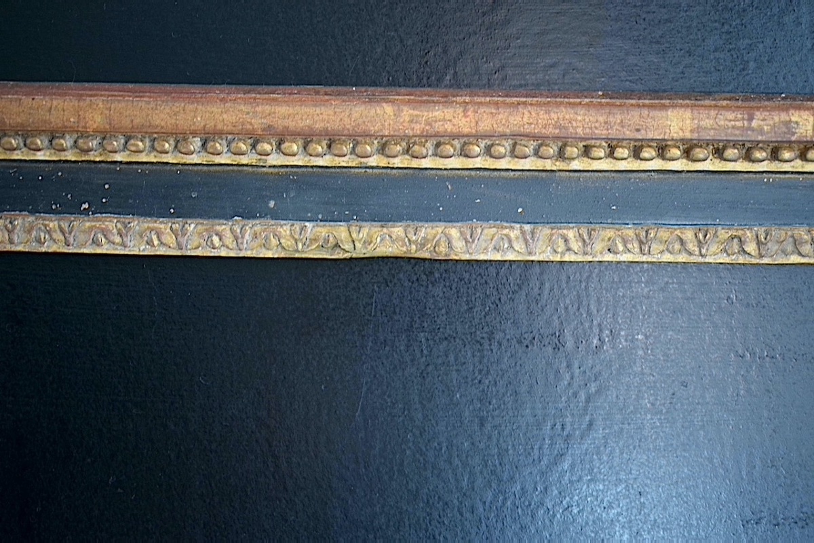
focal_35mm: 48
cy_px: 272
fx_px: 1085
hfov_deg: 41.1
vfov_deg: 28.1
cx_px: 407
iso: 1600
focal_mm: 32
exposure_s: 1/60
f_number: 4.5
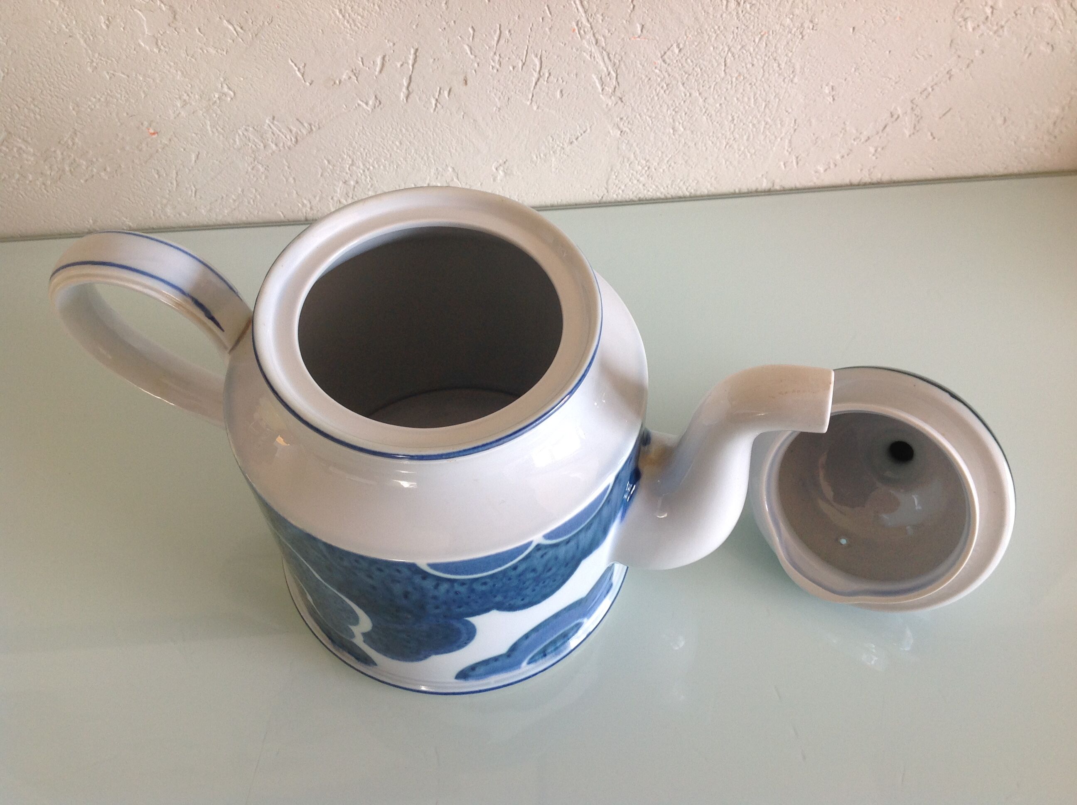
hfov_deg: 52.7
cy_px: 402
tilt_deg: -55.8
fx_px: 1087
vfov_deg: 40.6
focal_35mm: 35
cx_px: 538
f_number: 2.4
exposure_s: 1/60
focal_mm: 4.28
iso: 50
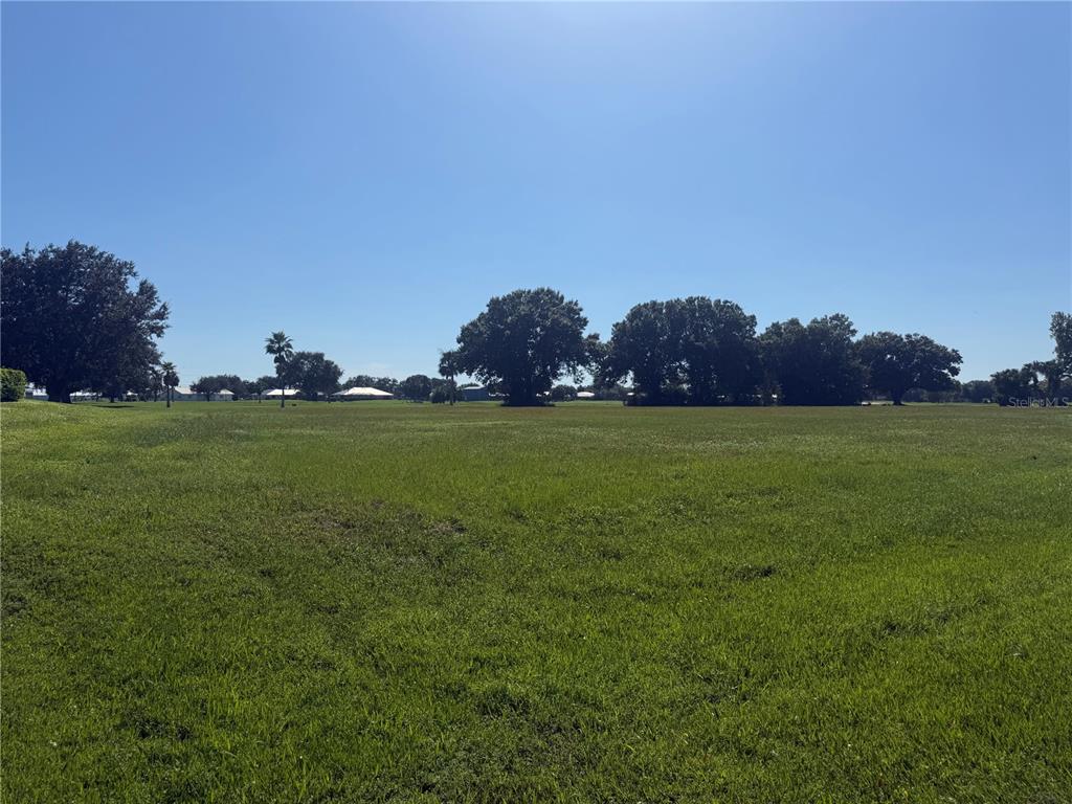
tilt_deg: -1.2
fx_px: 743
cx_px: 536
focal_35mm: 24
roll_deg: -0.5
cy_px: 402
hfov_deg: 71.6
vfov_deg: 56.8
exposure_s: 1/10309
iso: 80
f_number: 1.78
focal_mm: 6.76
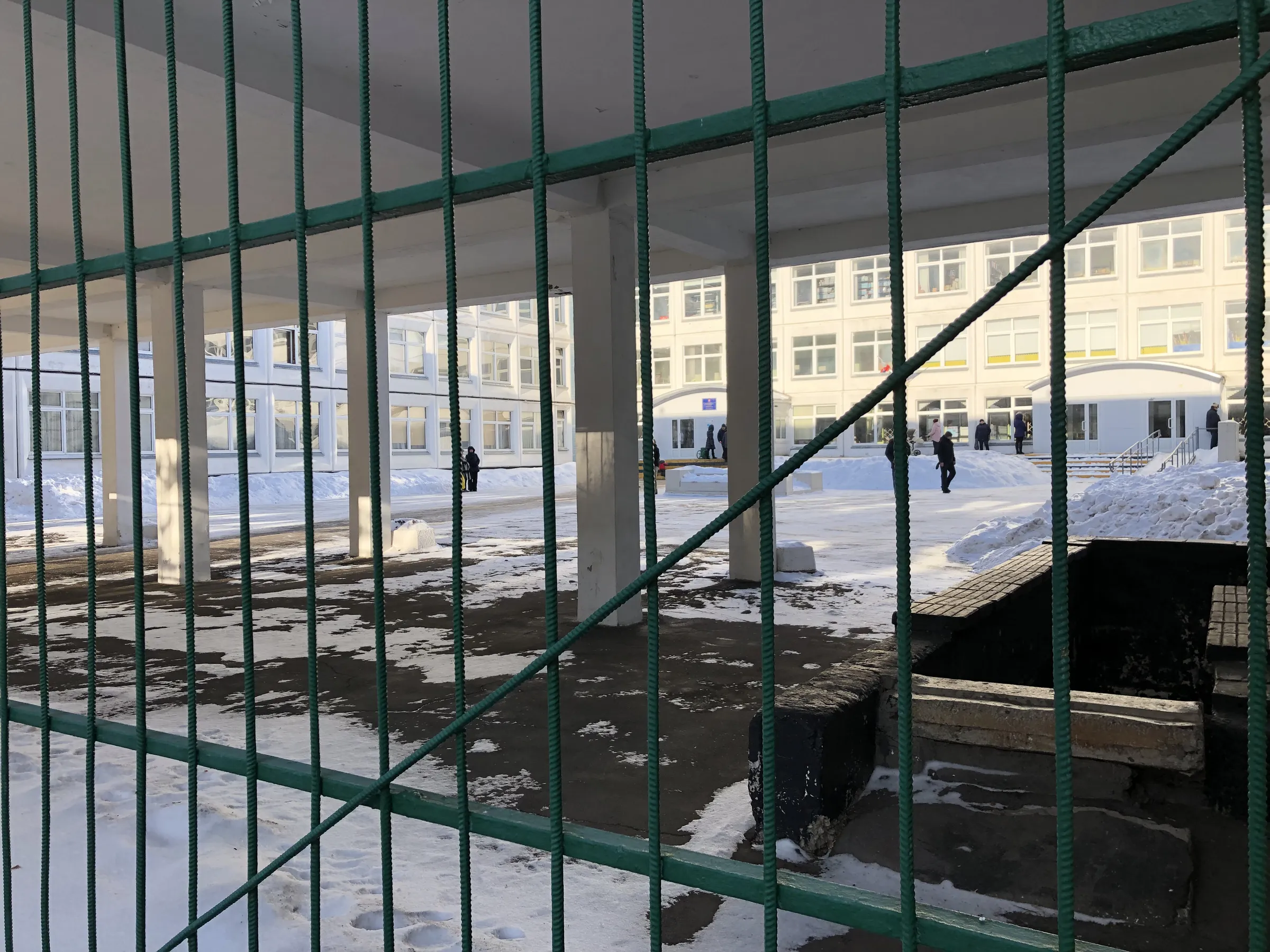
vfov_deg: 49.7
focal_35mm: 28
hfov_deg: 63.4
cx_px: 635
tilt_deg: +0.5
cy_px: 476
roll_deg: +0.9
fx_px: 1027
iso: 20
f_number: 1.8
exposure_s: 1/800
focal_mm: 4
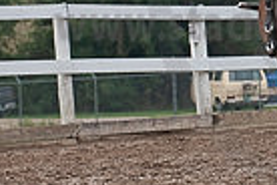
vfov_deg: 2.8
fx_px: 3801
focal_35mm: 494
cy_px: -43
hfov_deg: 4.2
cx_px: 393
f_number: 5.6
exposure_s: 1/1000
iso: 1400
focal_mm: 135
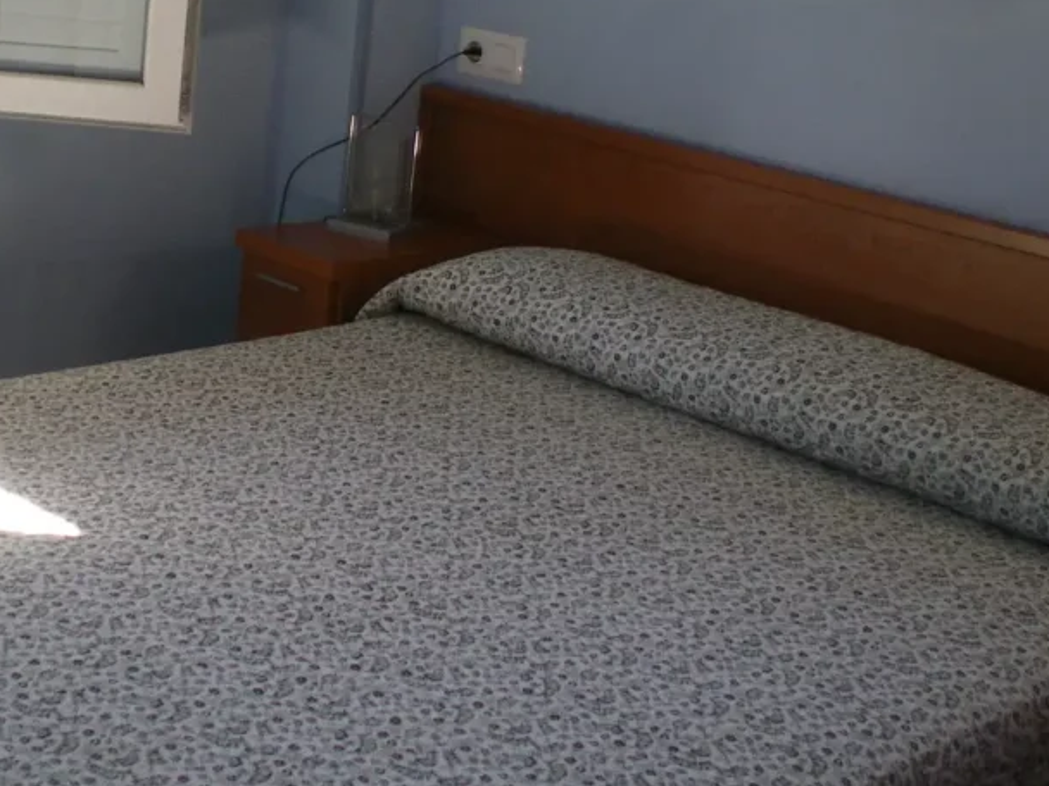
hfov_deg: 29.8
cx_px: 281
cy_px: 147
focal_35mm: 64
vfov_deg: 22.6
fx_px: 1939
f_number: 3.1
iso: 160
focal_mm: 6.3
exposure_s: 1/50
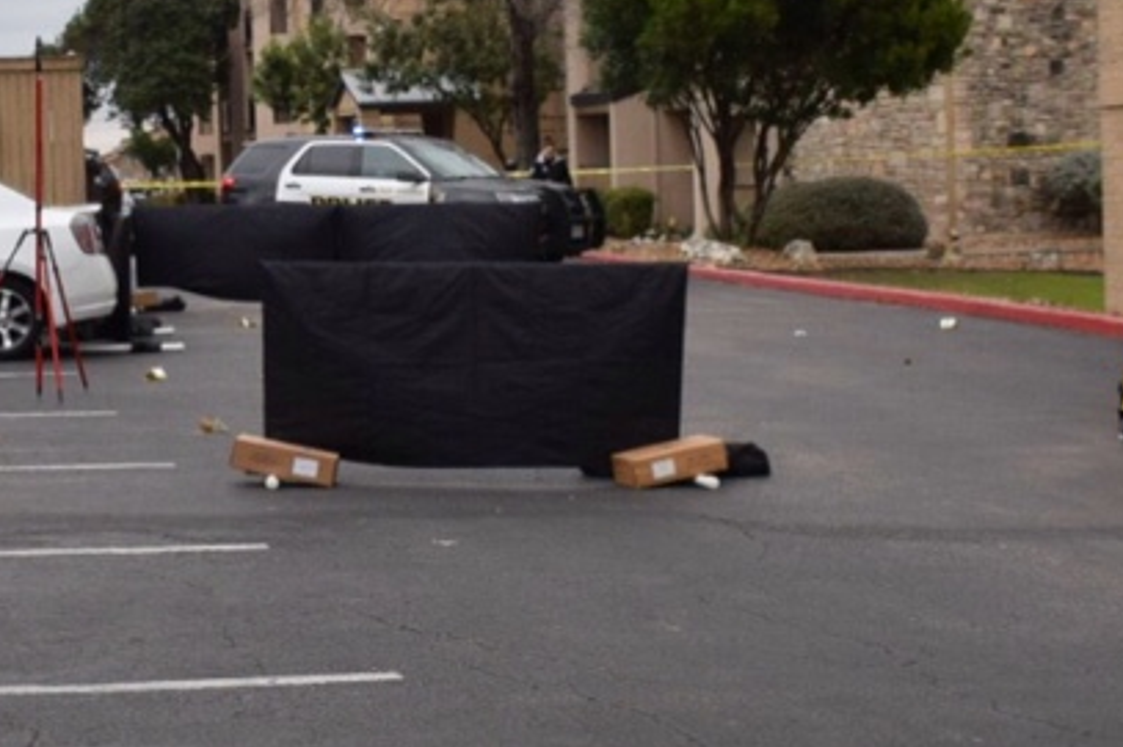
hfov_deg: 23.7
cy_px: 386
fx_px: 2650
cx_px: 301
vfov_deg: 16.1
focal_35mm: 85
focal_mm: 18
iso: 640
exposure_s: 1/1000
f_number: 4
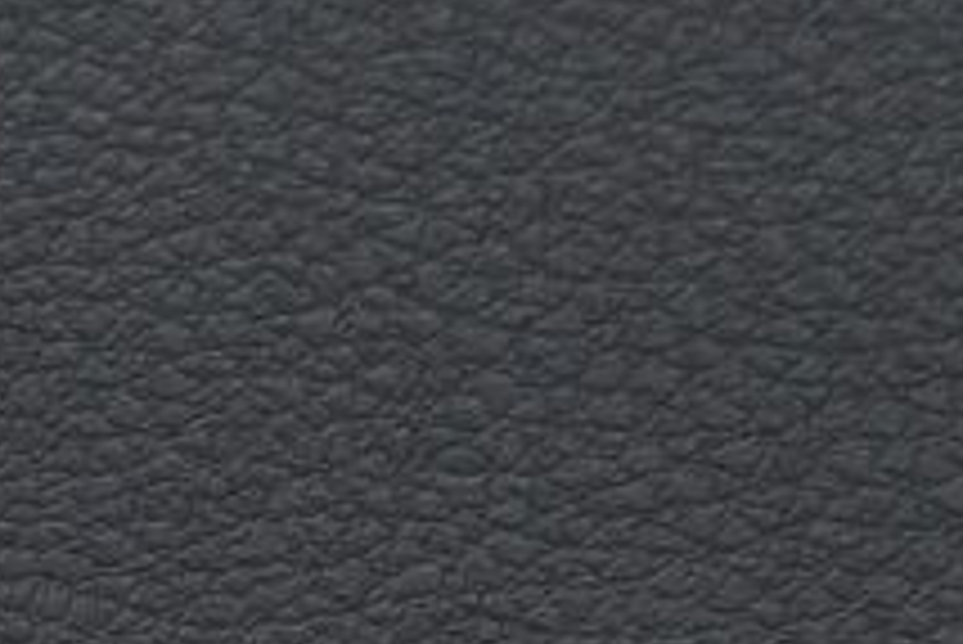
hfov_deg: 9.6
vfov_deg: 6.8
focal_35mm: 201
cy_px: -74
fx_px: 5380
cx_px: -860
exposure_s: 1/50
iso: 640
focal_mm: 28
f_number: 3.2
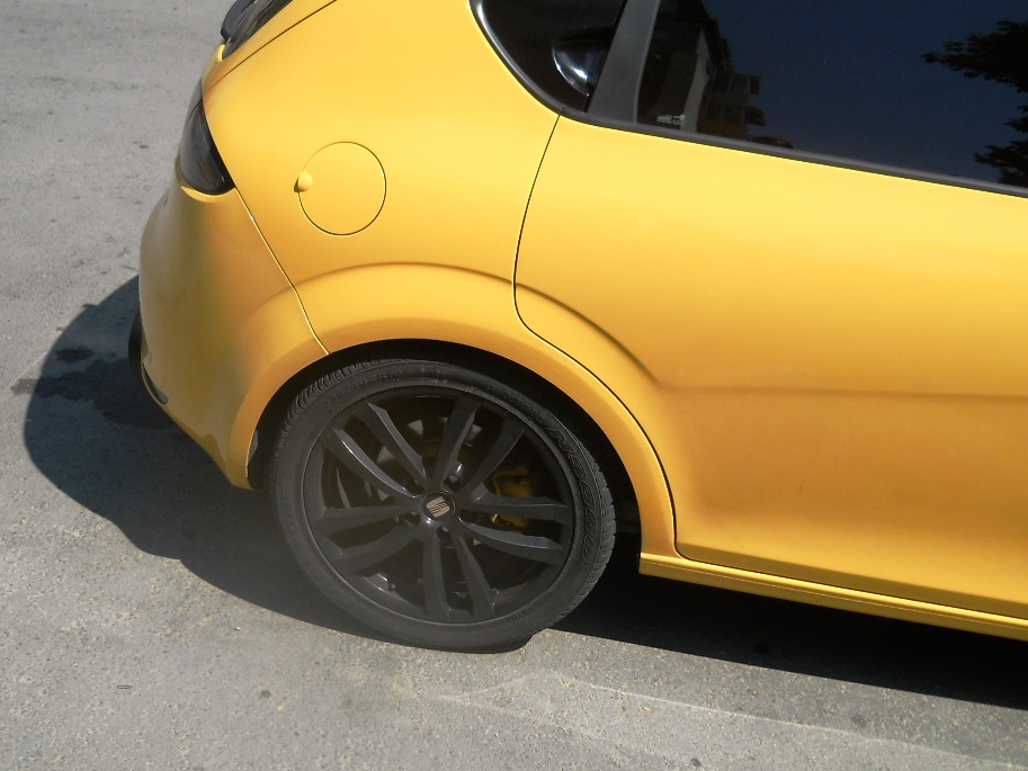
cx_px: 473
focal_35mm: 46
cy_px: 383
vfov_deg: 31.5
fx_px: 1366
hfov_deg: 41.2
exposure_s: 1/400
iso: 80
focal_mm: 6.72
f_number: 5.5
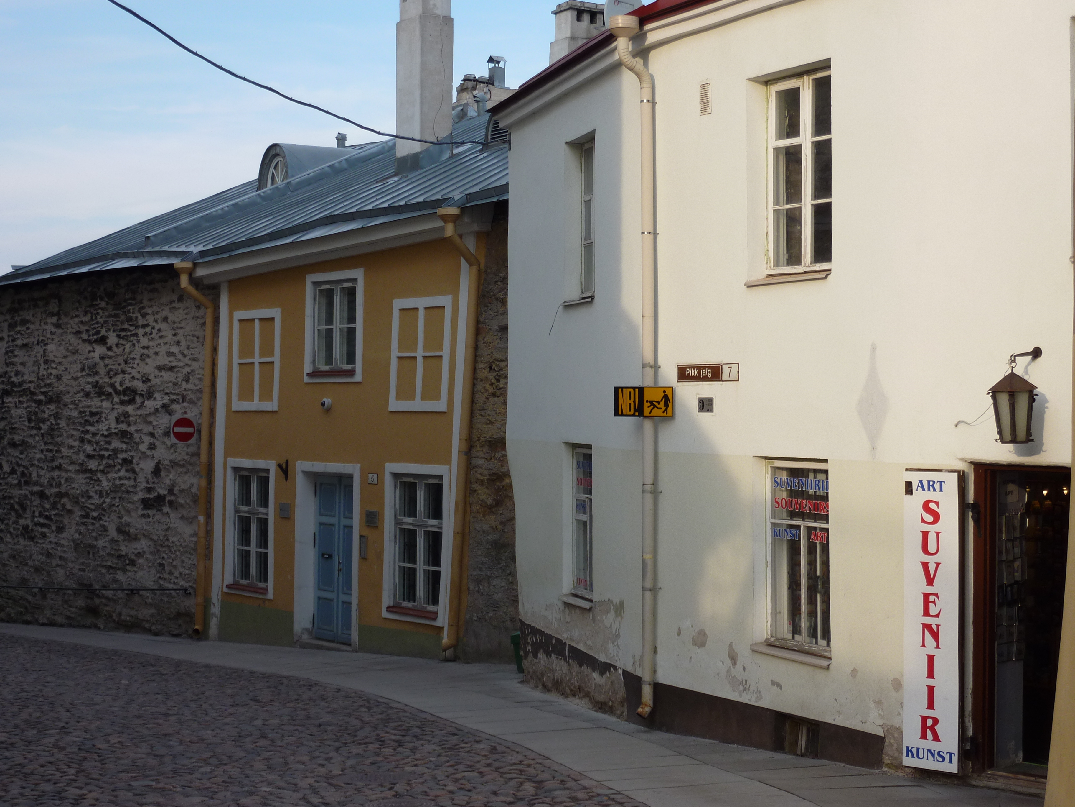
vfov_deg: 24.8
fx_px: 1832
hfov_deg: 32.7
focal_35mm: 59
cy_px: 404
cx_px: 538
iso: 80
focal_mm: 9.7
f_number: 3.9
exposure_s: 1/200
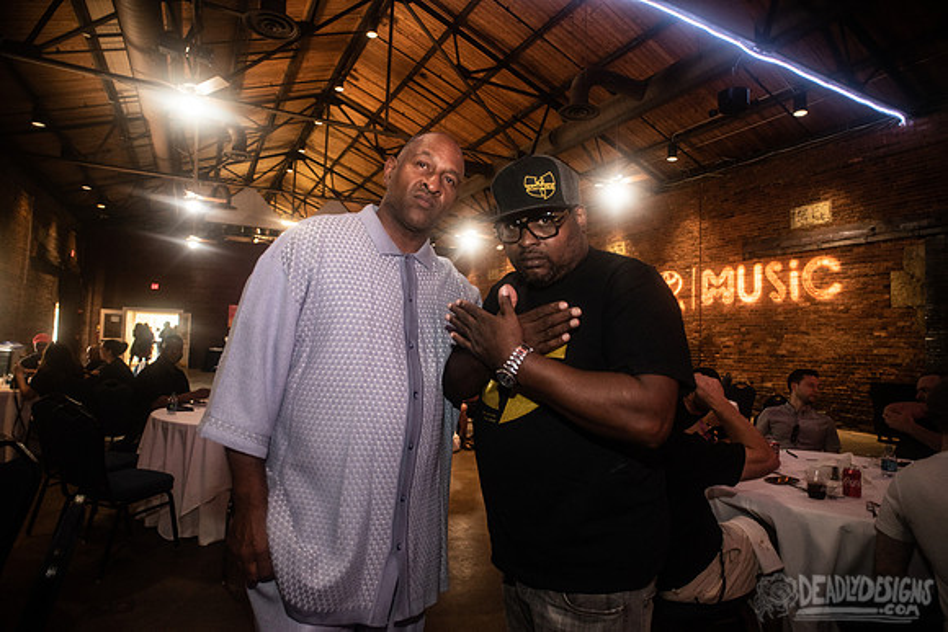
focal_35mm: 20
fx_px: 527
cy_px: 316
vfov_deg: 62.0
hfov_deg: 84.0
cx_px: 474
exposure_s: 1/60
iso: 1600
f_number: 3.2
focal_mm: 20
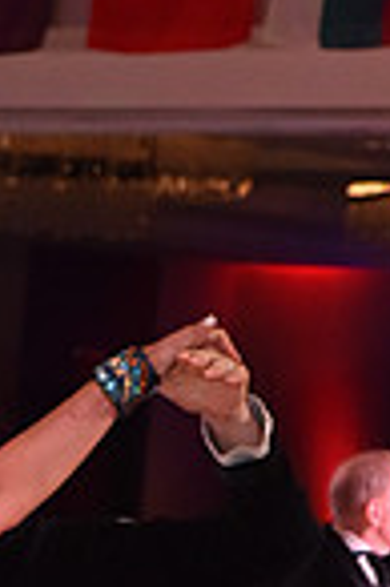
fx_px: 4854
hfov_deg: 4.6
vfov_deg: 6.8
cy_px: 893
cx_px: -320
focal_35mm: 298
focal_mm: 75
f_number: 6.3
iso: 2500
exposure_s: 1/320
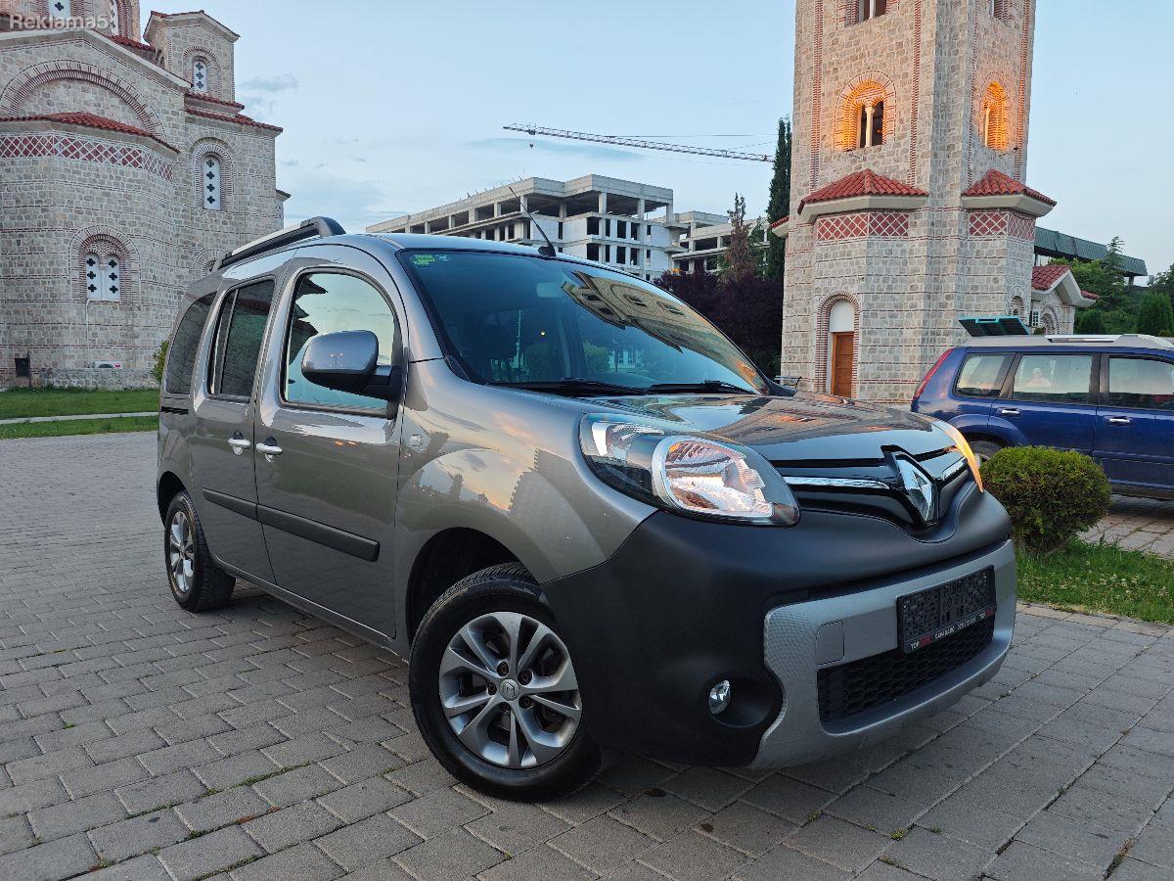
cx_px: 587
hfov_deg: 73.9
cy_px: 440
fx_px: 780
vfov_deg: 58.9
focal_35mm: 23
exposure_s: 1/100
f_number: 1.6
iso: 125
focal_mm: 6.55
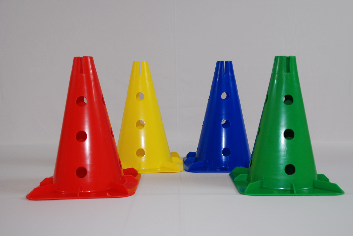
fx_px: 427
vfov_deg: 30.9
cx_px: 189
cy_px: 117
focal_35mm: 44
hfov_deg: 44.8
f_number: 5
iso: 200
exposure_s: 1/60
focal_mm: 27
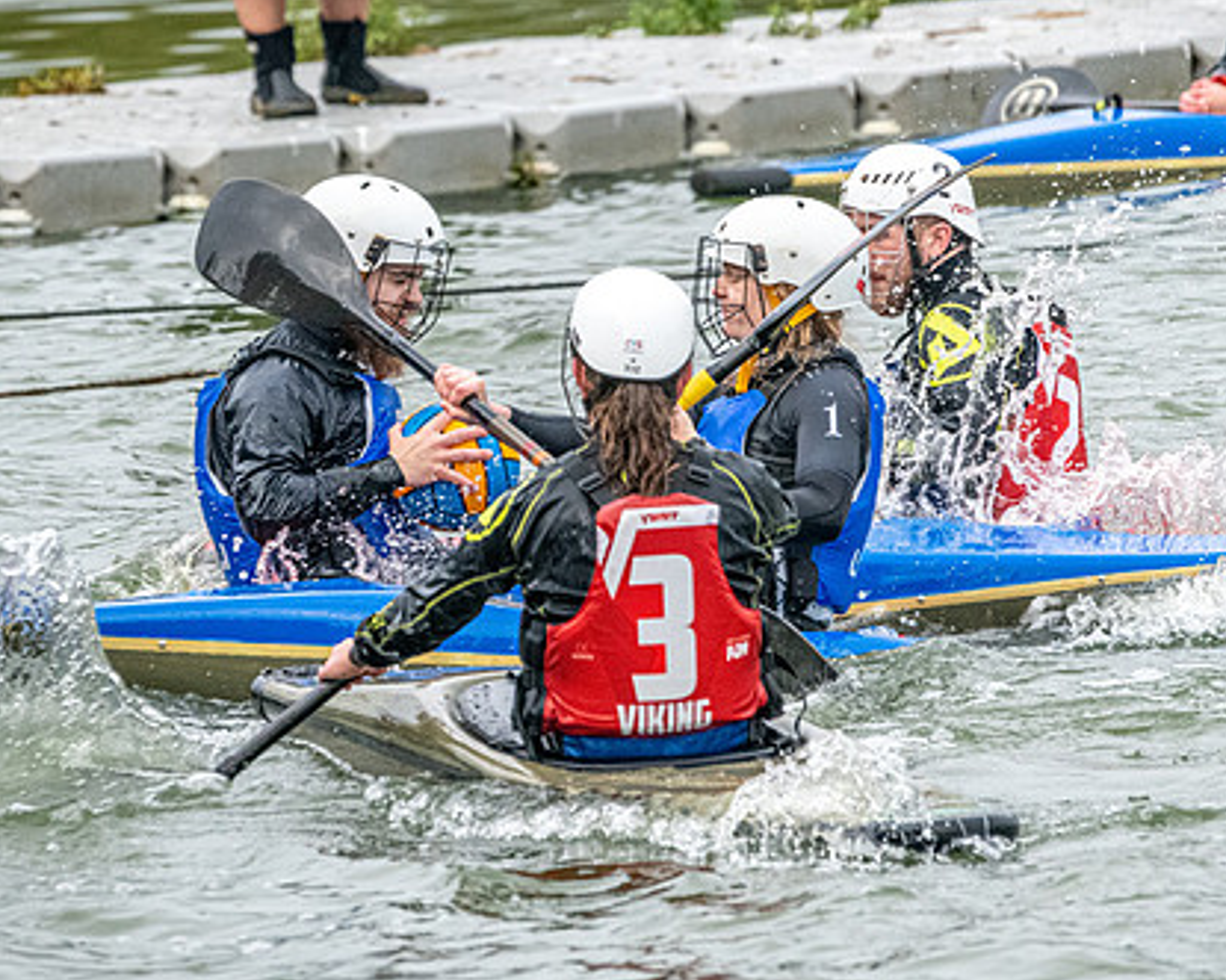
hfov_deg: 2.9
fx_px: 24637
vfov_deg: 2.3
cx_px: 414
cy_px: 428
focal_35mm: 679
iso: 3200
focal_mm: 400
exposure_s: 1/2000
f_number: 7.1
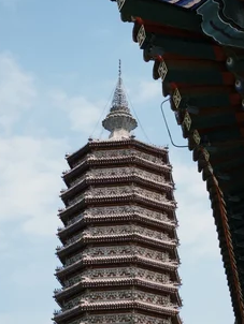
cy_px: 187
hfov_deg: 24.0
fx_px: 572
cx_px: 156
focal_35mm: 61
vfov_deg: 31.6
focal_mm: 6.86
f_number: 1.78
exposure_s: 1/9709
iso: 80
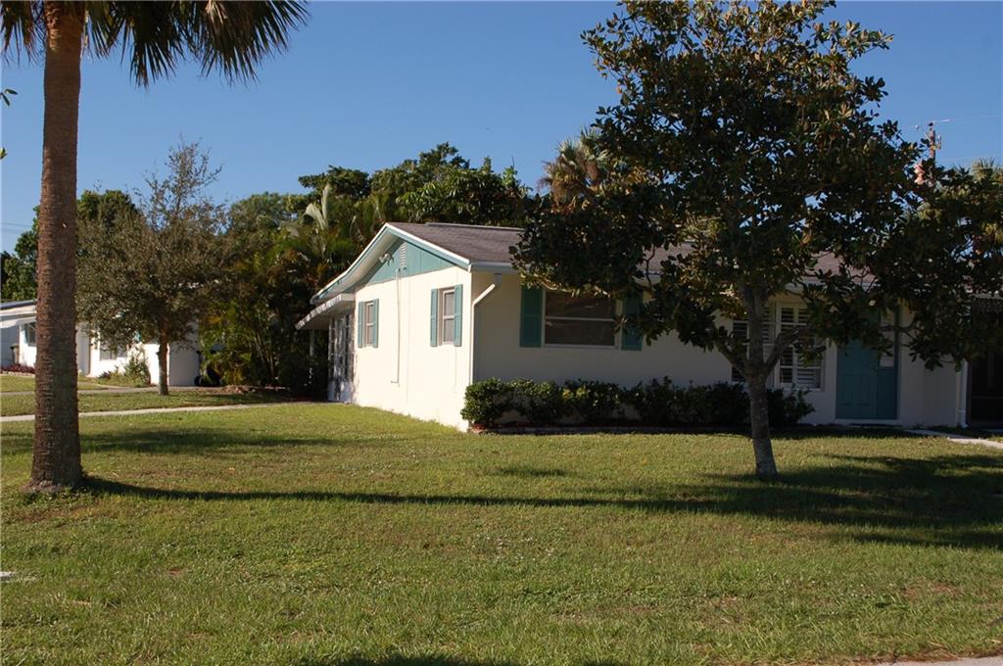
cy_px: 333
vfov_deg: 30.8
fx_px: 1210
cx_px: 502
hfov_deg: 45.0
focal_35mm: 44
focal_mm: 29
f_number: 8
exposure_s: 1/500
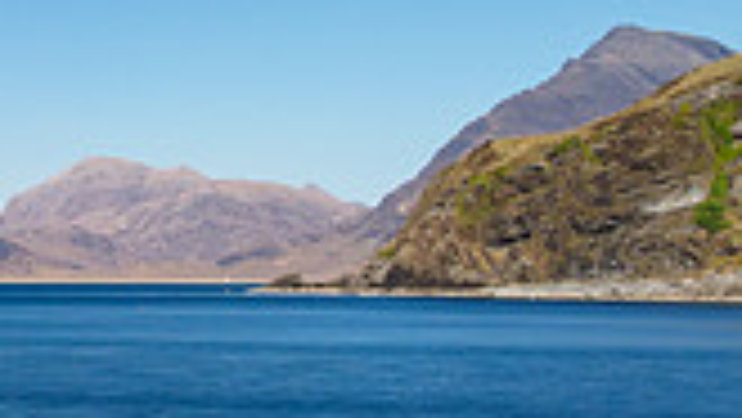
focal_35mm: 92
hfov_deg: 18.8
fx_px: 1811
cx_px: -531
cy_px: 228
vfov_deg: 13.2
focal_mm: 12
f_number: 7.1
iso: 200
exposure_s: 4
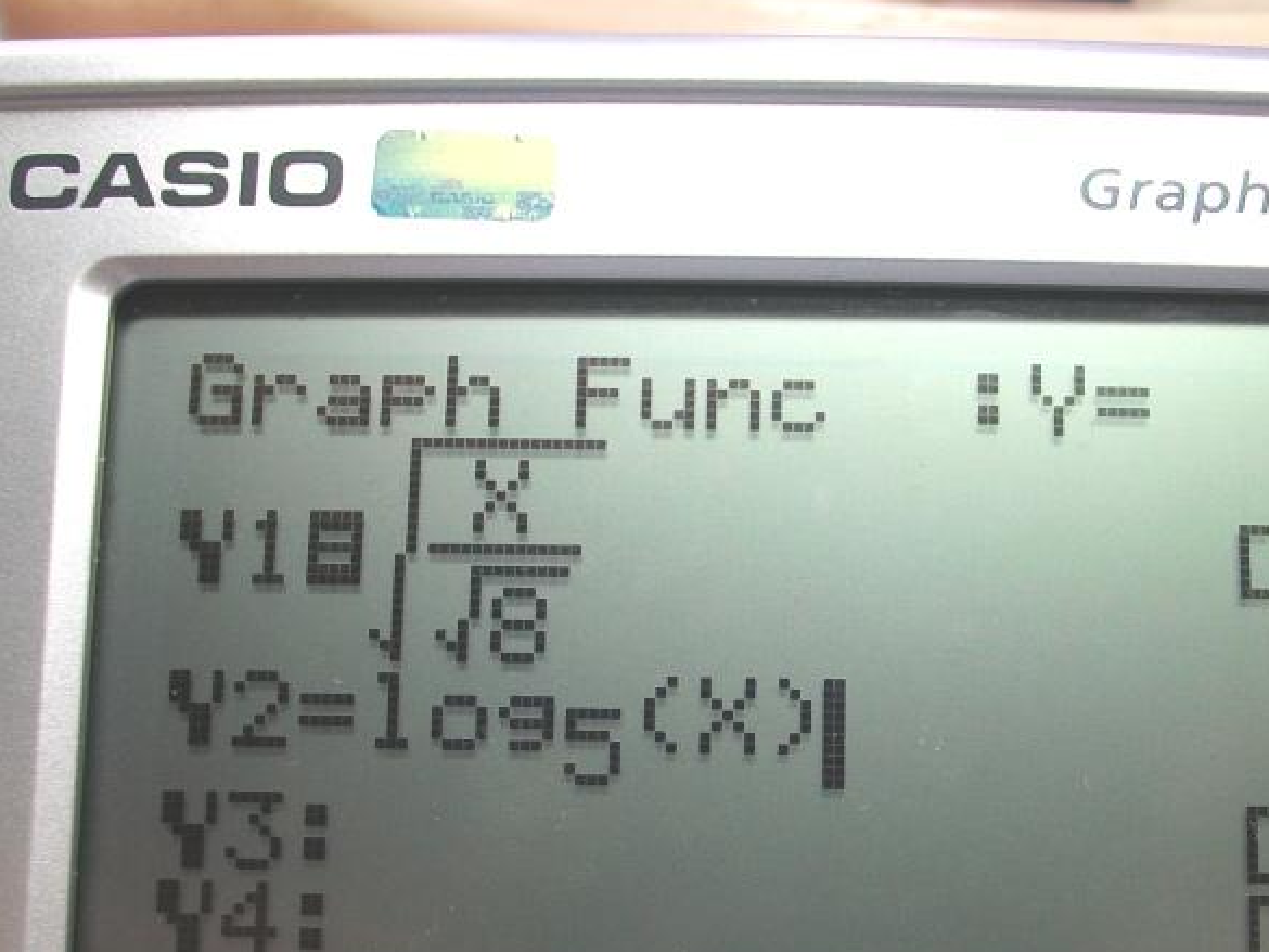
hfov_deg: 34.0
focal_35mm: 56
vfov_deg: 25.9
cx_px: 863
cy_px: 664
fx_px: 2053
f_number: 2.9
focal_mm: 5.7
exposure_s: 1/63.6
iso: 80
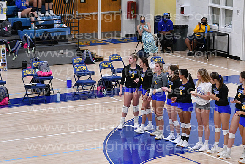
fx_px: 1072
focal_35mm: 158
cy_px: 82
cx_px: 122
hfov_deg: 13.0
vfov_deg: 8.7
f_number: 3.2
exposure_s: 1/1250
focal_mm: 105
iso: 6400
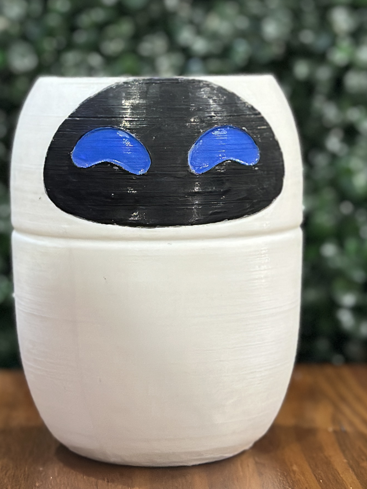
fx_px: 1541
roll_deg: -0.2
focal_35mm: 109
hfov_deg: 13.6
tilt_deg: +5.0
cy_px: -43
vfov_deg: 17.5
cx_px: 154
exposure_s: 1/50
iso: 320
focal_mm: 6.86
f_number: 1.78
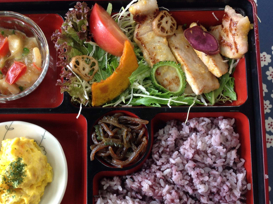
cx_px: 96
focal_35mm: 49
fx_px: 386
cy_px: 132
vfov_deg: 29.5
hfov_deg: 38.6
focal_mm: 4.28
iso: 64
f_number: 2.4
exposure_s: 1/30
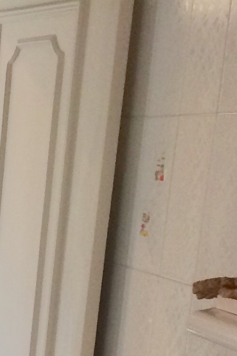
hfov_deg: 9.4
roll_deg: +1.0
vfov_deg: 14.2
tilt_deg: -20.2
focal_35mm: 132
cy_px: 581
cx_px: -315
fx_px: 1304
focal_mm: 4.15
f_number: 2.2
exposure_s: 1/33
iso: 160
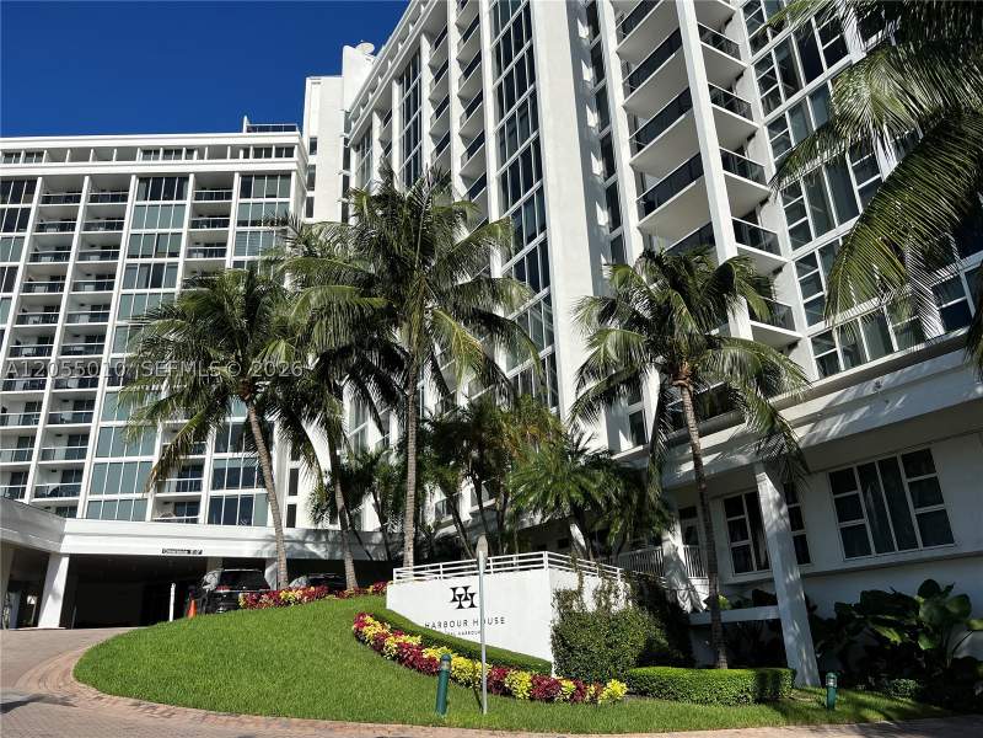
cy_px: 369
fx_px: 738
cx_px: 492
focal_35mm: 26
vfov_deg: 53.1
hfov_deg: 67.3
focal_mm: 5.7
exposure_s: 1/6993
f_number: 1.5
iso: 50
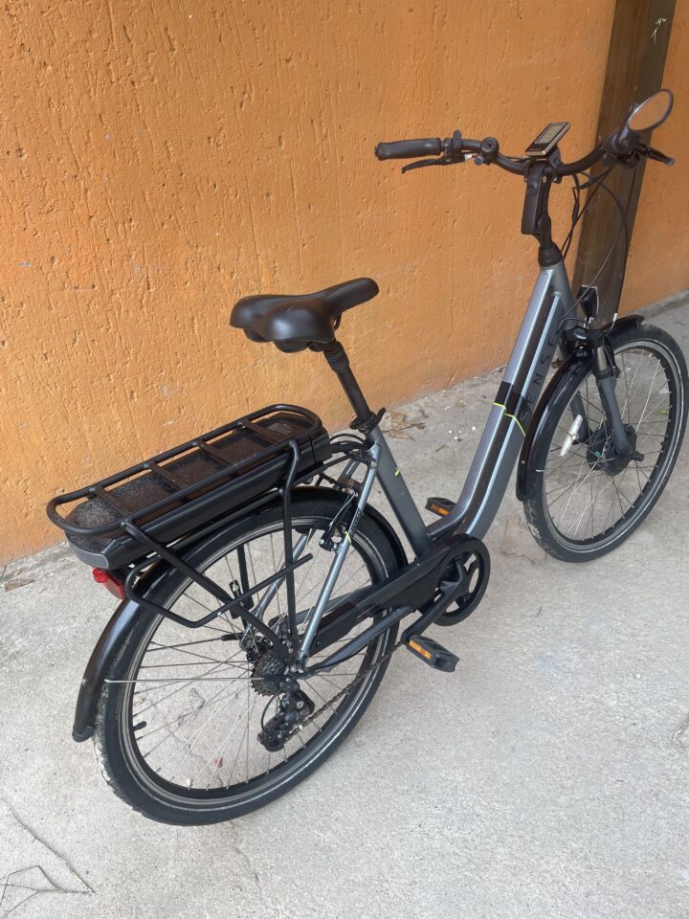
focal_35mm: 26
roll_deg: +3.9
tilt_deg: -33.4
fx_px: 690
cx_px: 344
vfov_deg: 67.3
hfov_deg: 53.1
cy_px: 460
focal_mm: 4.2
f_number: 1.6
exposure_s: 1/159
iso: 32
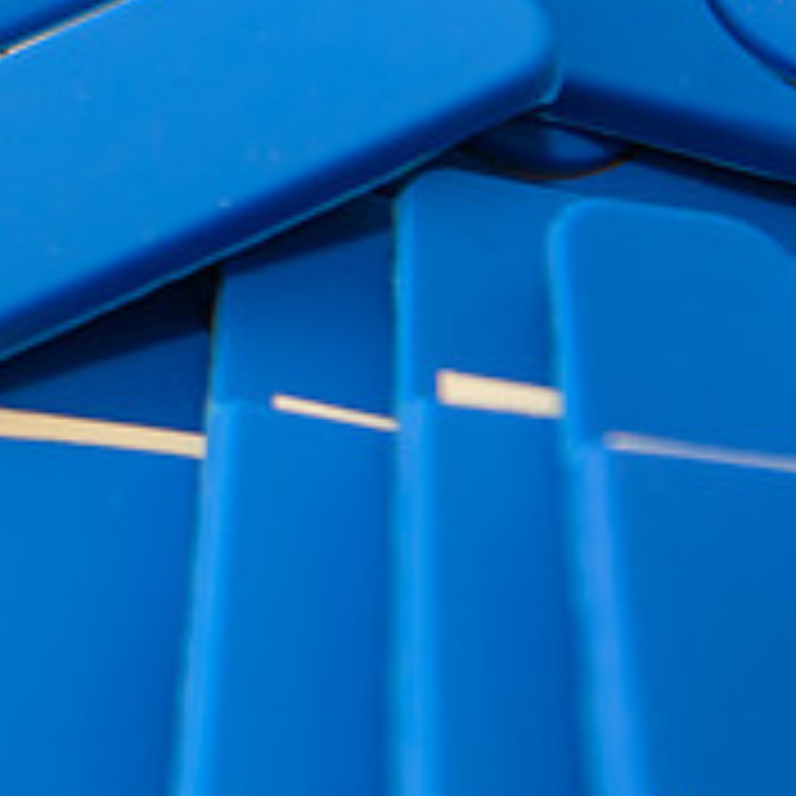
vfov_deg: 9.0
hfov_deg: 8.8
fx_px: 5073
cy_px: 175
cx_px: -324
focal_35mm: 195
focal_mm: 70
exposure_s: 1/160
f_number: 4.5
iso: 800
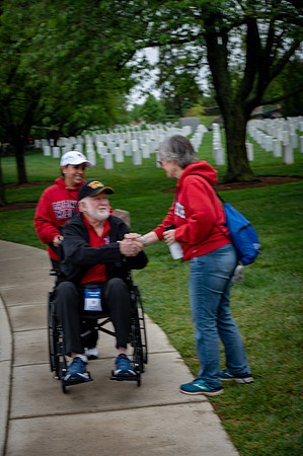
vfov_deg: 28.9
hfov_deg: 19.4
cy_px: 228
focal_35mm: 70
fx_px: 886
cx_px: 152
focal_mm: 70
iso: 160
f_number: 6.3
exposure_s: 1/100
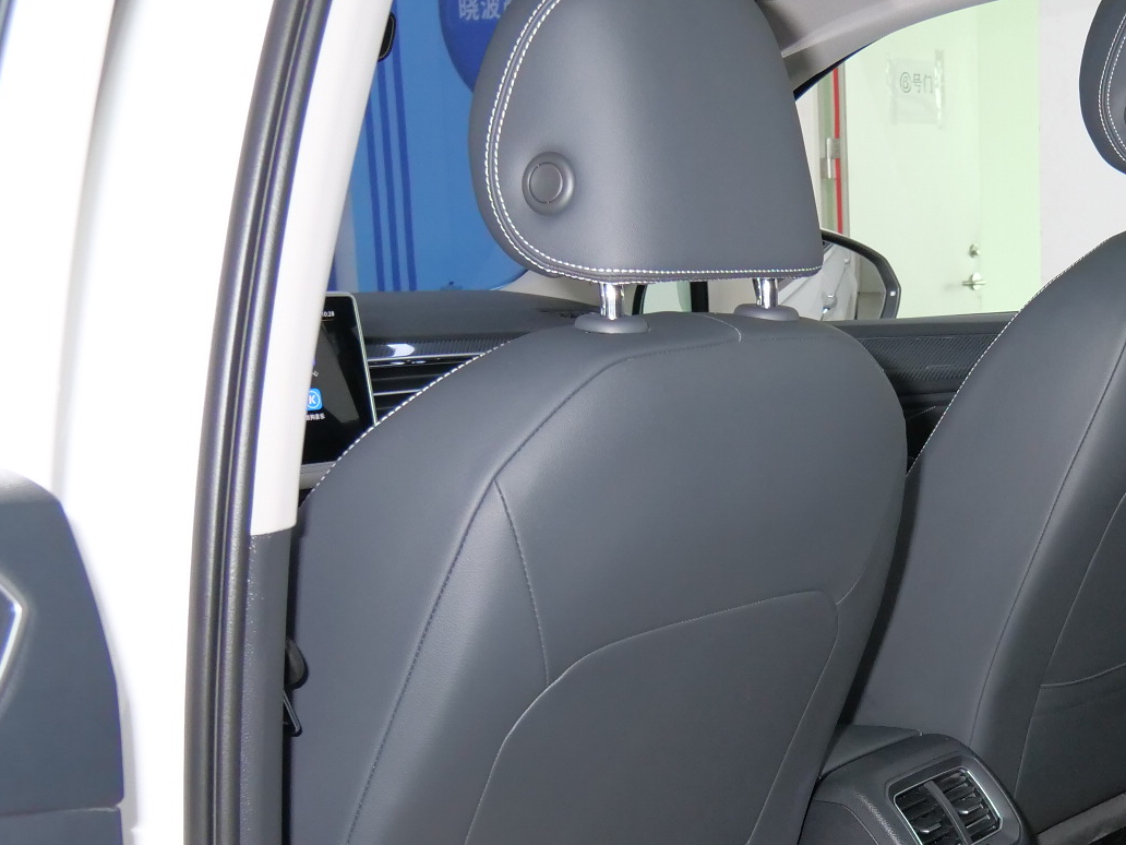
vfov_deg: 23.5
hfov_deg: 29.7
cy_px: 719
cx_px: 1113
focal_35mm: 61
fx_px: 1984
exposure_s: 1/40
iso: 800
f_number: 3.5
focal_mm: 12
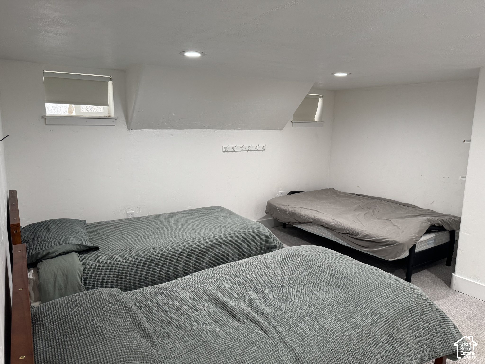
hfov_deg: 71.6
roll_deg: -0.6
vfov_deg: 56.8
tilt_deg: -10.5
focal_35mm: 24
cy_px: 182
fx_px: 336
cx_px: 242
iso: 160
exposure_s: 1/60
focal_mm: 6.76
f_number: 1.78
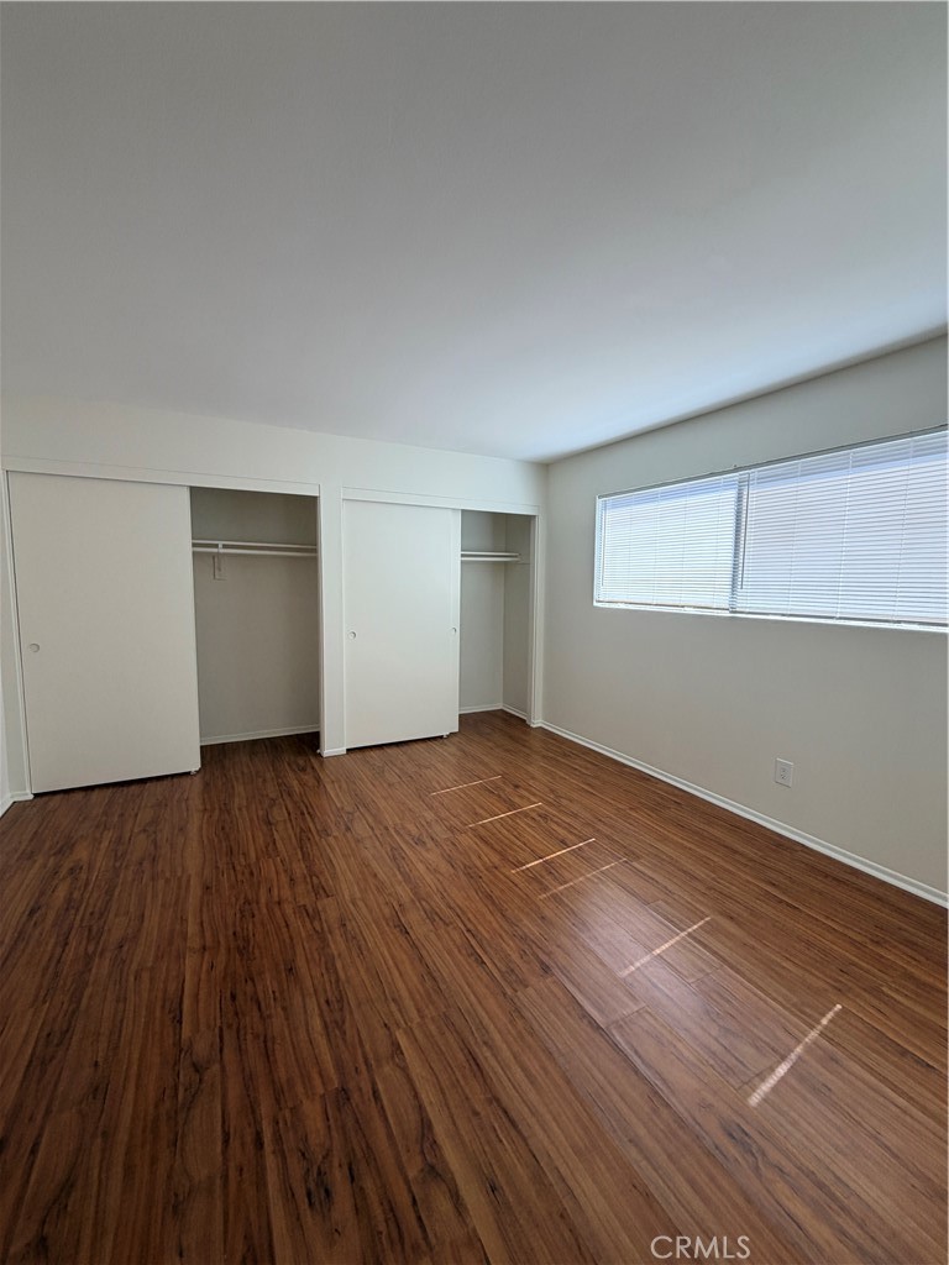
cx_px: 474
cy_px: 632
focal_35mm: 14
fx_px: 512
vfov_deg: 102.1
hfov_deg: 85.7
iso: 64
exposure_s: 1/120
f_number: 2.2
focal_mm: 2.22
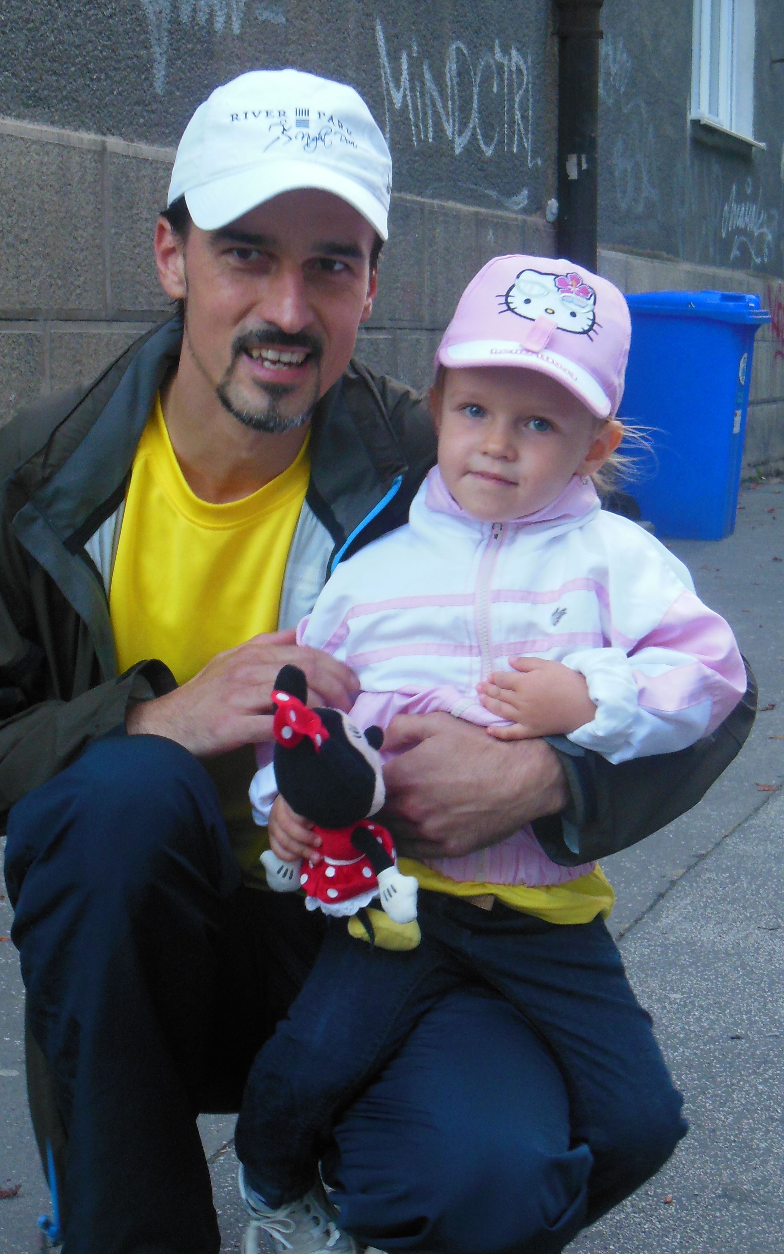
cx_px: 341
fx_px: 2667
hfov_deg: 16.7
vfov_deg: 26.5
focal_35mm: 78
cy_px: 667
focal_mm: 11.7
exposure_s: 1/30
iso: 400
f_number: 4.3
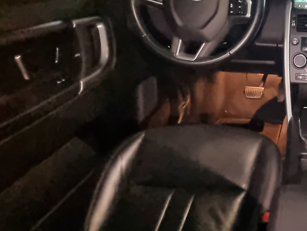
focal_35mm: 29
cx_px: 298
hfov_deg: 51.2
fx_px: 257
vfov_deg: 48.1
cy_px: 99
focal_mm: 2.2
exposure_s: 1/25
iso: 2500
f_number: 2.2
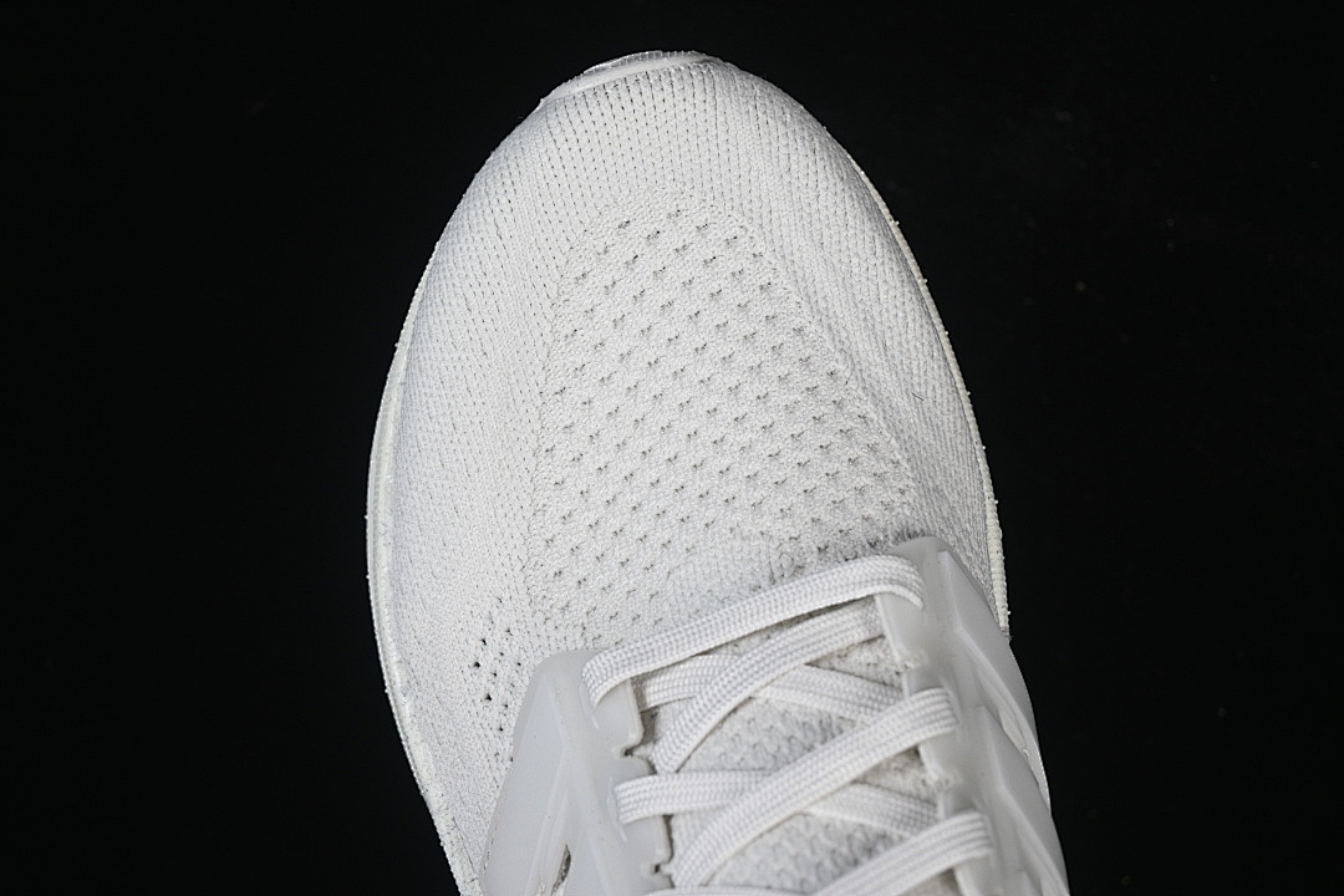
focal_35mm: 75
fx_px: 2800
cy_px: 448
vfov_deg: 18.2
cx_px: 672
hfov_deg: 27.0
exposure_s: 1/80
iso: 160
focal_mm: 50
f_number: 7.1
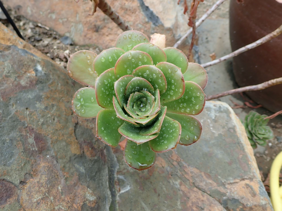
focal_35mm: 30
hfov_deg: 60.0
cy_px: 106
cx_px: 141
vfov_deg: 46.8
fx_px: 244
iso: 100
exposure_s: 1/60
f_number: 3.2
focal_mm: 5.5
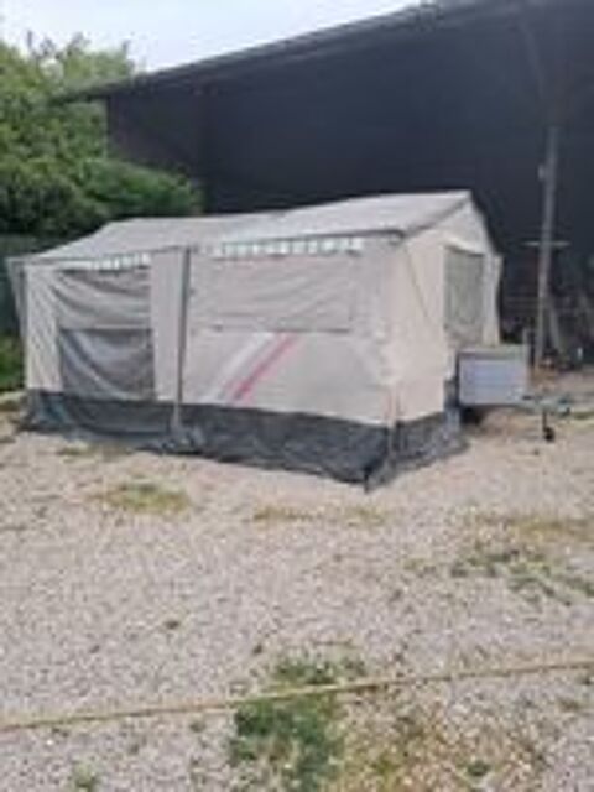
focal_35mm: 27
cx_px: 297
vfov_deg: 65.3
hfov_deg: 51.4
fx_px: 618
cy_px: 396
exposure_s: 1/50
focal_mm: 4
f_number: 1.8
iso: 50
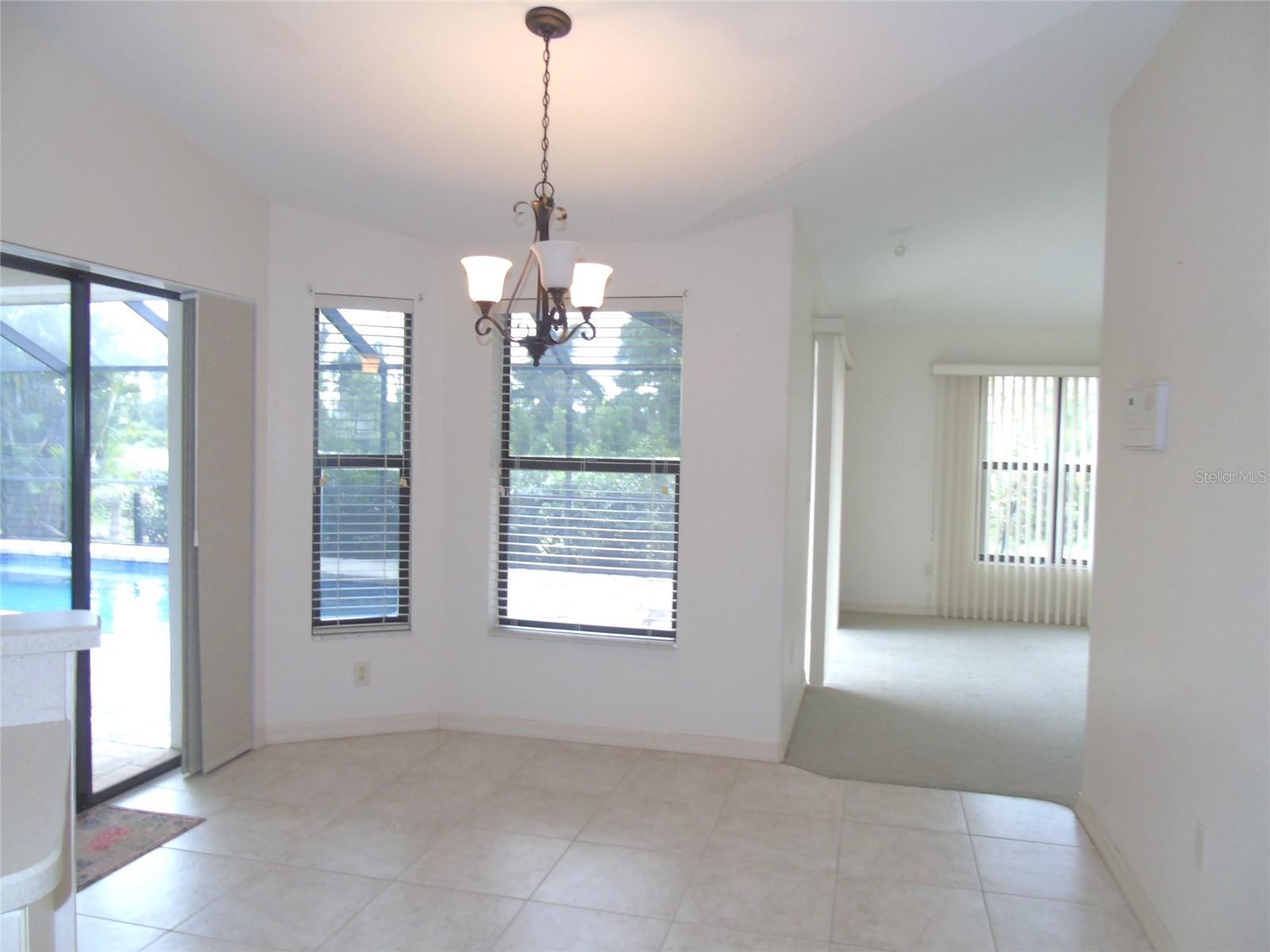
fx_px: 917
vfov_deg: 54.9
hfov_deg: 69.4
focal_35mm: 25
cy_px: 476
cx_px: 635
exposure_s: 1/30
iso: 200
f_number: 3.4
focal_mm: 4.4
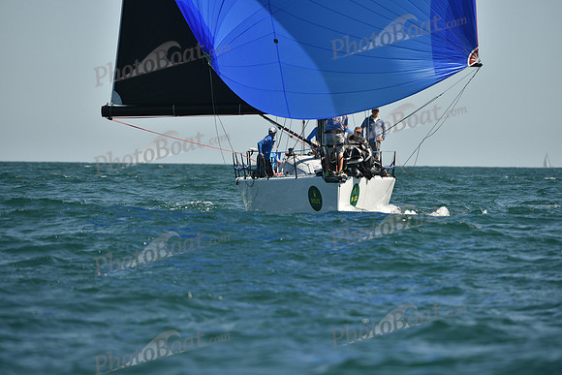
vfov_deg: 3.4
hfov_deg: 5.2
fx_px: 6246
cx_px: 281
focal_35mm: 400
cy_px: 188
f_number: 6.3
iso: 250
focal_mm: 400
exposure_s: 1/1600
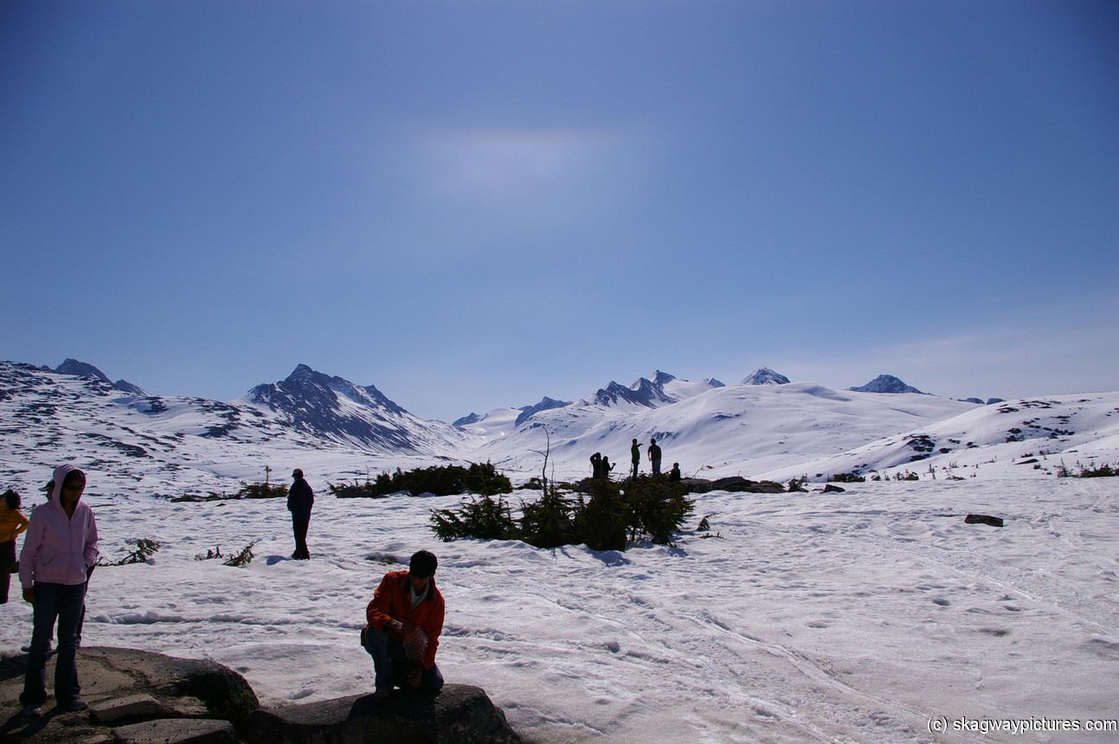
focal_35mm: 27
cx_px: 560
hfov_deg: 67.4
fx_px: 839
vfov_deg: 47.9
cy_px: 372
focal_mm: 18
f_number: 11
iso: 200
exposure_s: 1/1000
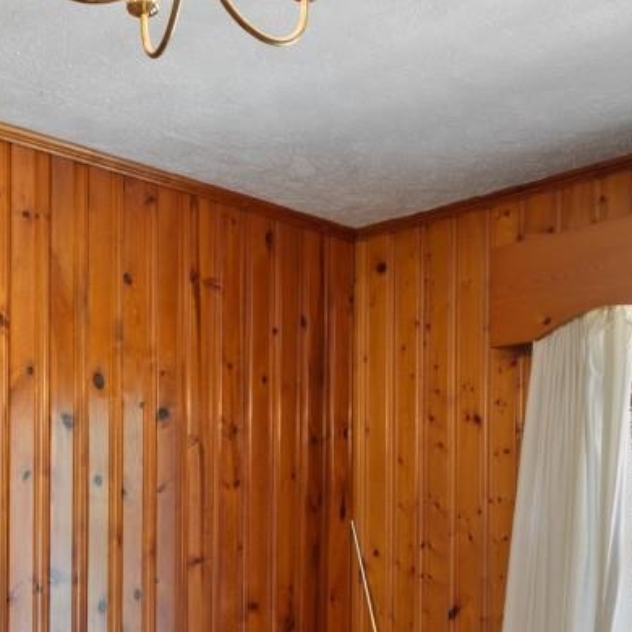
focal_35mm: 53
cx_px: 230
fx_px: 1095
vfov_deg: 30.9
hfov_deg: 32.0
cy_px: 551
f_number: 4.5
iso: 100
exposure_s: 1/6
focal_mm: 10
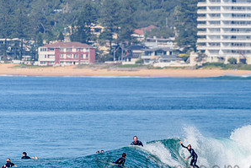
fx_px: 6794
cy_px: 162
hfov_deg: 2.1
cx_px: 182
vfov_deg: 1.4
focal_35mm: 974
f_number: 5.6
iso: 125
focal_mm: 500
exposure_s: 1/2000
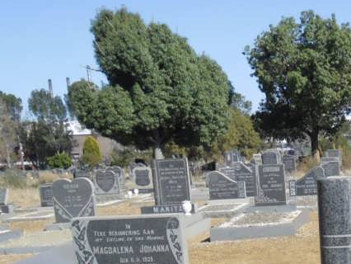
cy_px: 316
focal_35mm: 76
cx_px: 389
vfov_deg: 18.4
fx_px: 771
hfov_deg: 24.0
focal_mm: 4.9
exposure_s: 1/980
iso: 80
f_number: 3.5
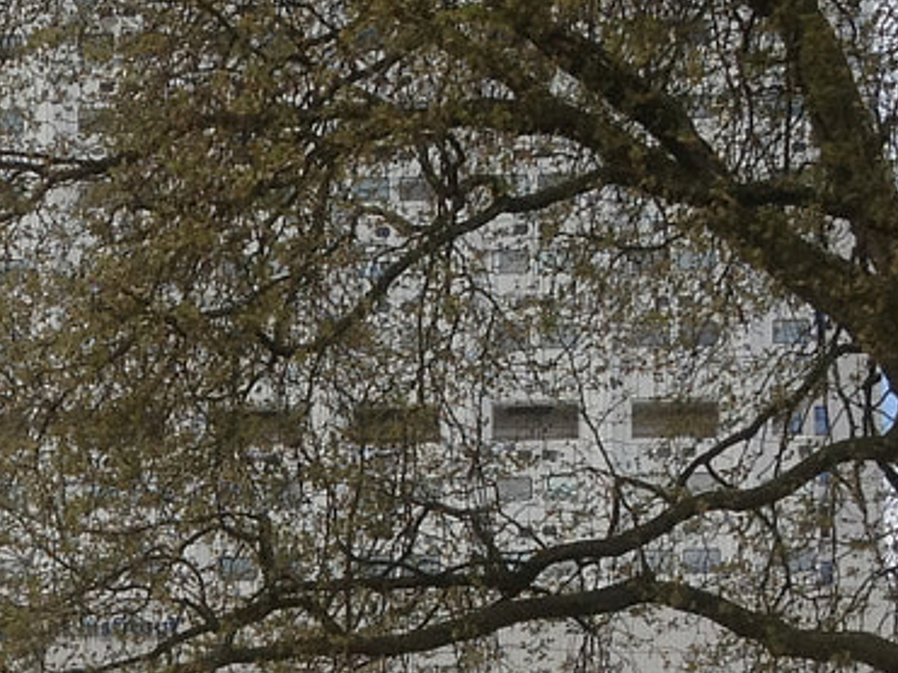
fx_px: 3916
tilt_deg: +3.7
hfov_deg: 12.7
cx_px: -230
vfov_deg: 9.5
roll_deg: -0.4
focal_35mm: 151
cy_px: 1019
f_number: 2.4
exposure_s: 1/1200
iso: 50
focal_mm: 4.28
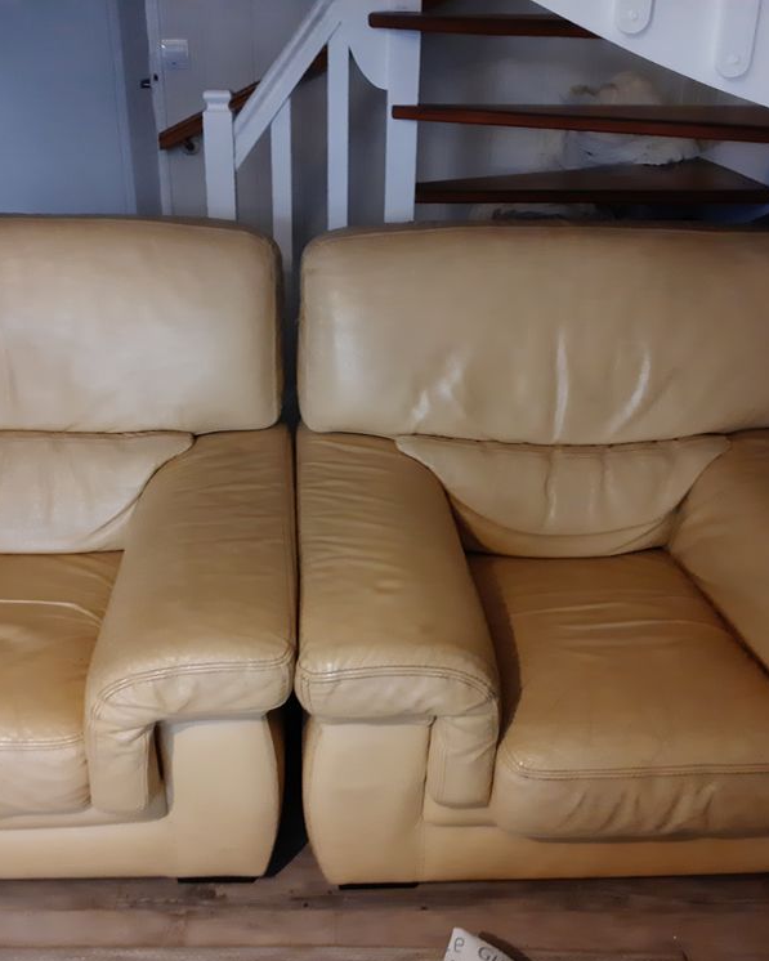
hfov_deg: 43.2
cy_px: 481
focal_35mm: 34
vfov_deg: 52.8
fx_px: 967
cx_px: 327
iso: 500
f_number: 1.7
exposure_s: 1/50
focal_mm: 3.93
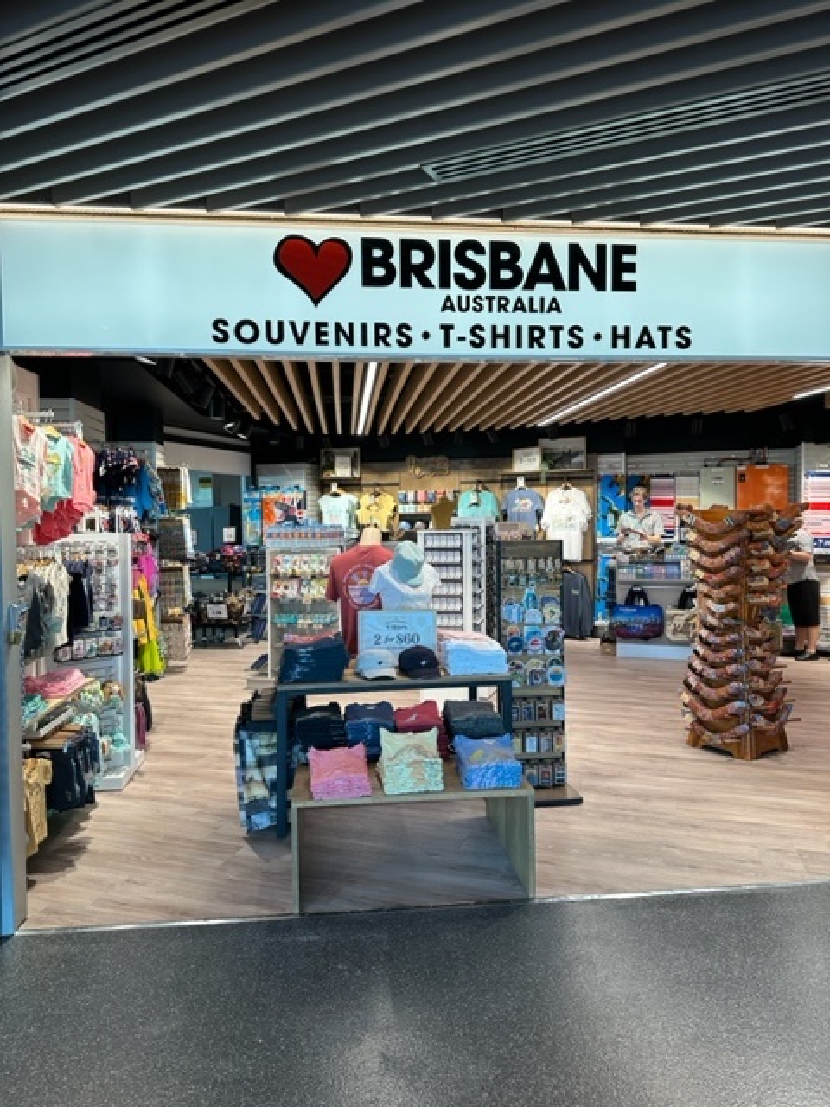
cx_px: 415
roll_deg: +0.5
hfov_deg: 56.8
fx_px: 767
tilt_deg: -1.4
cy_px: 554
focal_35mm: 24
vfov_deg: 71.6
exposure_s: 1/122
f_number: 1.78
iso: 50
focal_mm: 6.86
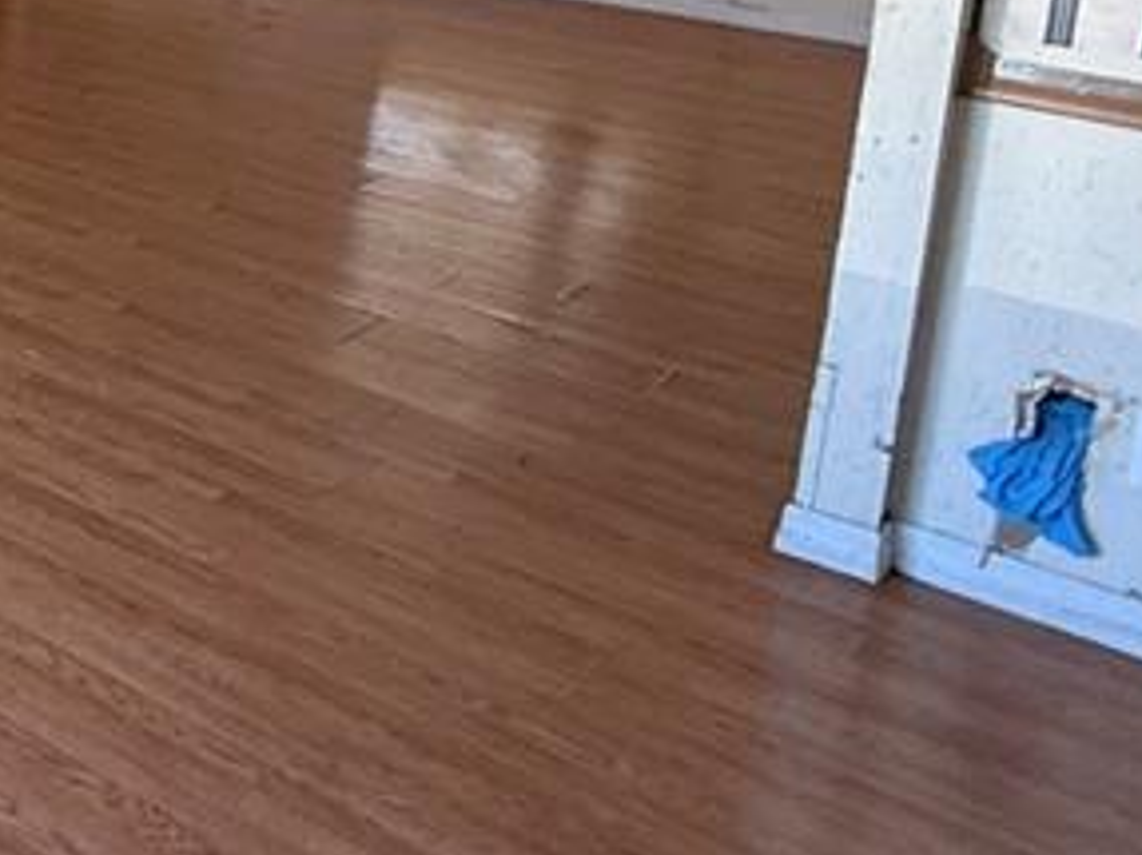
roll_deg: -0.6
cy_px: -95
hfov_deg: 26.7
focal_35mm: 50
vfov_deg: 26.7
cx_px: -589
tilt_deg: -9.0
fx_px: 1649
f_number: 2.2
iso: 100
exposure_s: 1/32
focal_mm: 2.22
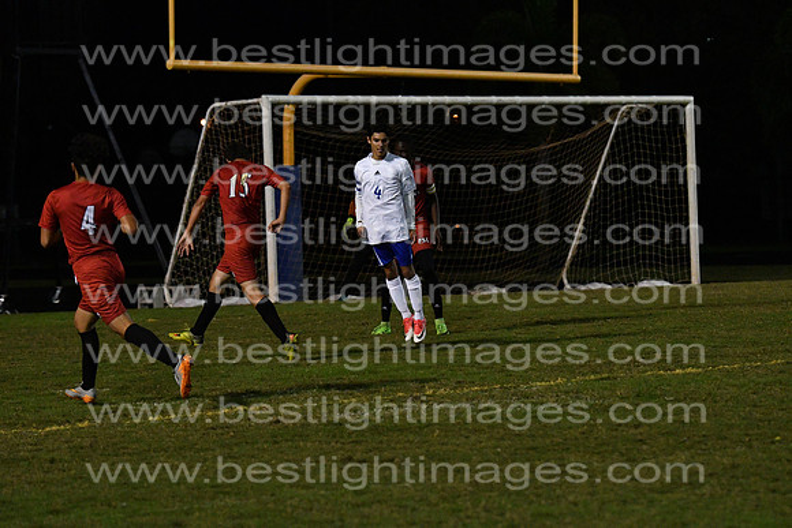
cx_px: 396
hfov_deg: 12.2
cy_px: 264
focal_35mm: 168
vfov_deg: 8.2
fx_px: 3697
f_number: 4
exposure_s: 1/1250
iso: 6400
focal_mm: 112
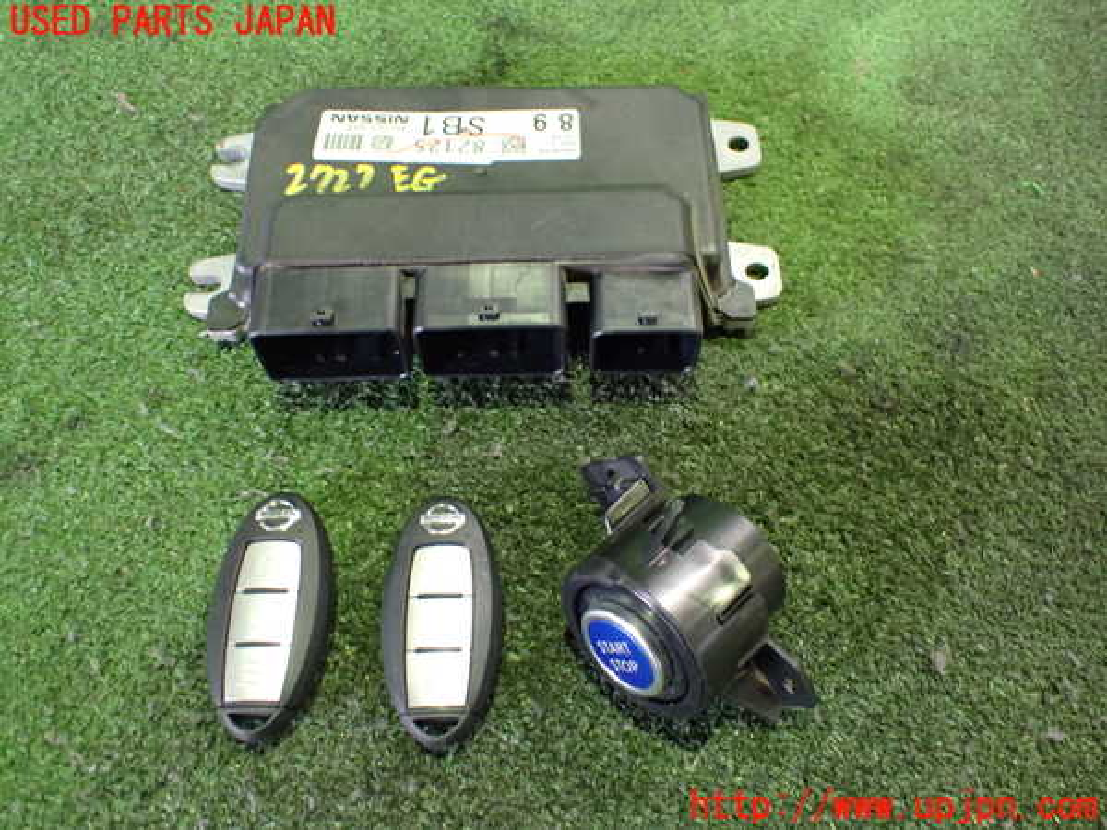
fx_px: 959
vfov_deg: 46.8
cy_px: 415
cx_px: 554
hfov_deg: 60.0
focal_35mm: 30
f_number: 2.3
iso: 800
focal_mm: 5.4
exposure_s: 1/30
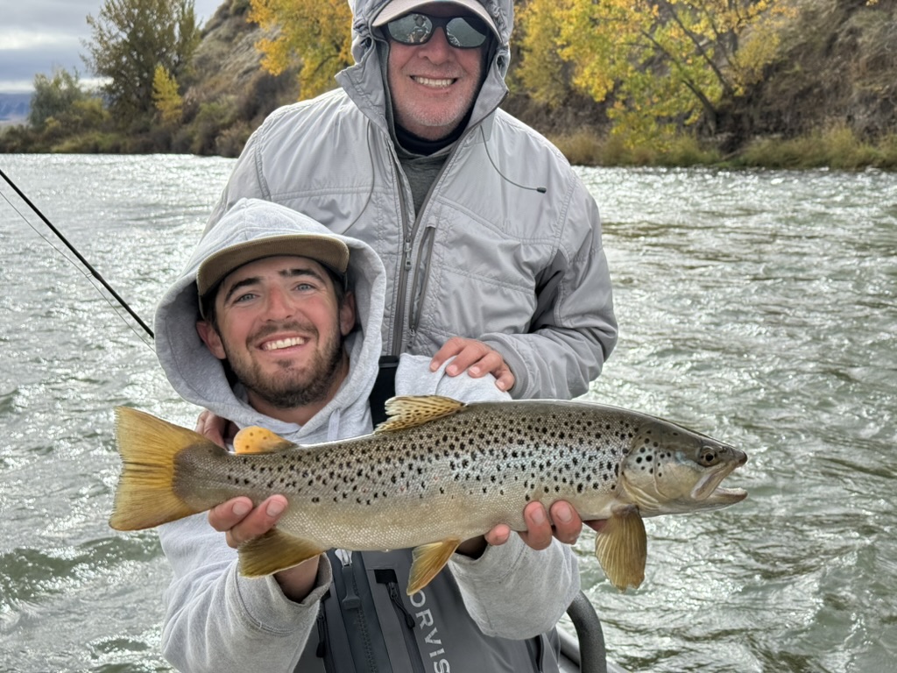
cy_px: 336
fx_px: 1244
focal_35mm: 48
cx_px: 448
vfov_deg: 30.3
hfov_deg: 39.7
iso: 80
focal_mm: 6.76
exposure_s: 1/1642
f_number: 1.78
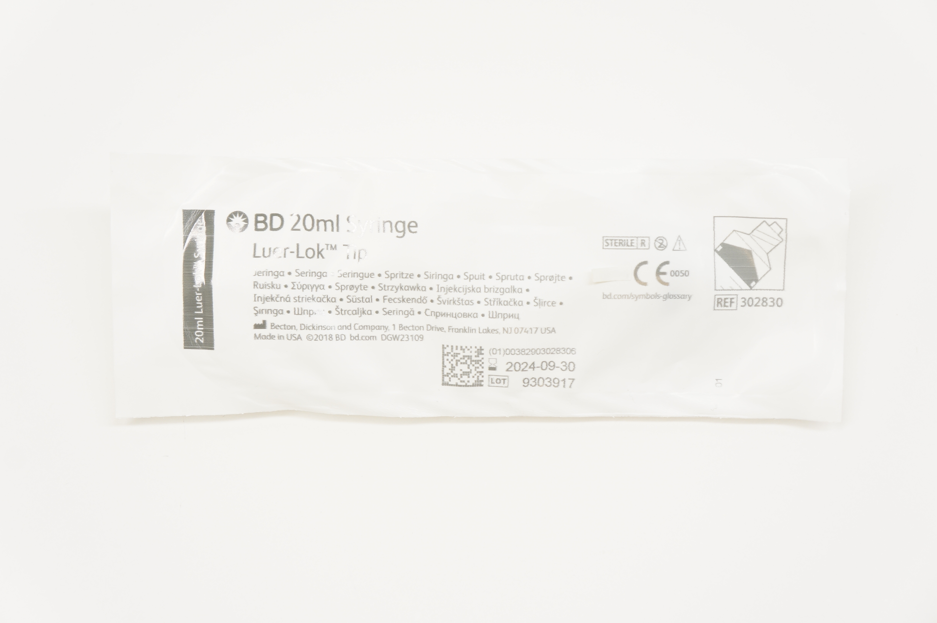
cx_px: 468
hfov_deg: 37.9
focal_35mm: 52
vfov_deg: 25.7
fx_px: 1365
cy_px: 312
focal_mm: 35
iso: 400
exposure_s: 1/50
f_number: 6.3
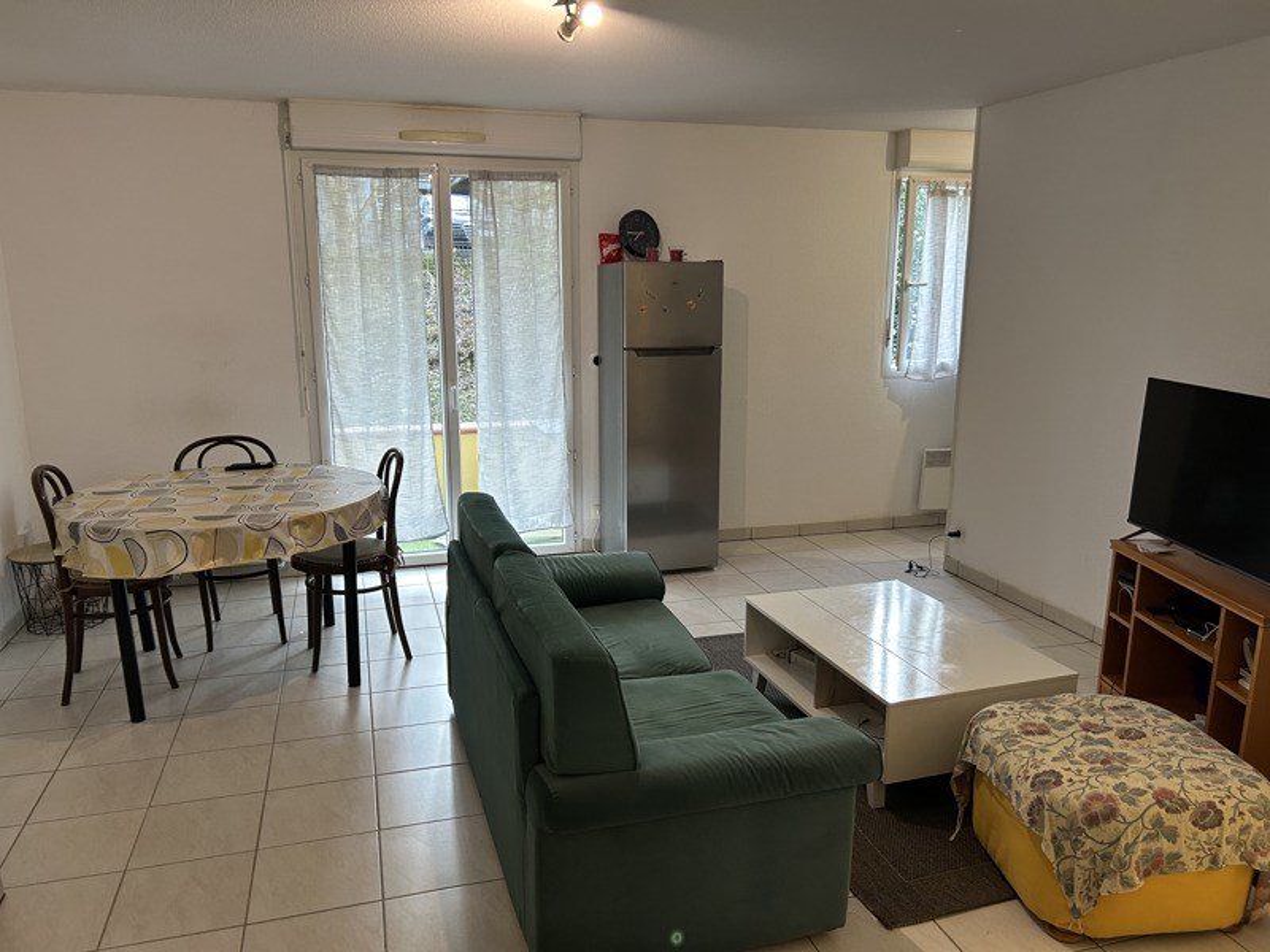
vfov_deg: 53.1
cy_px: 476
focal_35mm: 26
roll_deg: +0.1
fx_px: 954
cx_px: 635
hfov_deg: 67.3
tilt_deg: -12.0
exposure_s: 1/100
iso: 125
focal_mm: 5.7
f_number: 1.5
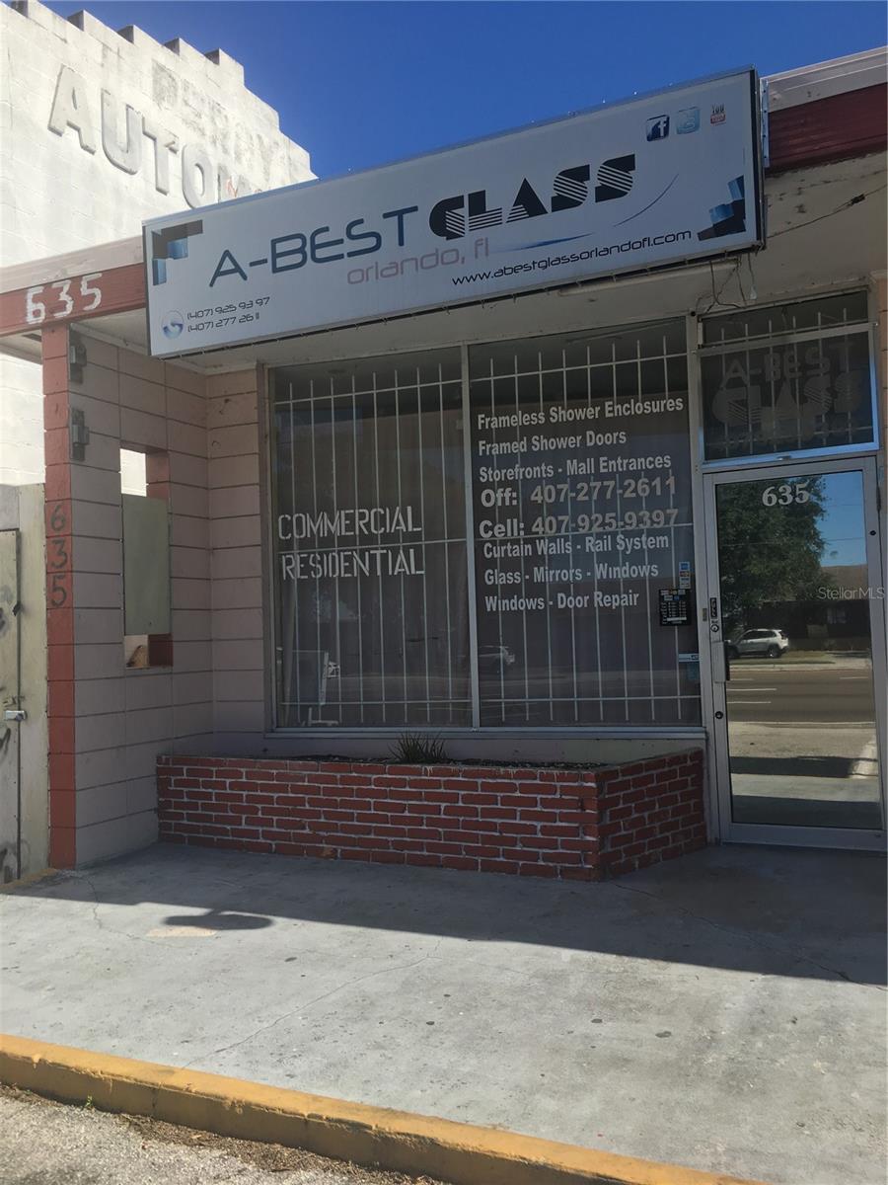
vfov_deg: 61.7
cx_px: 444
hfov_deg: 48.2
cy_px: 592
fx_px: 992
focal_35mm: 29
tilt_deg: +3.2
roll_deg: +1.1
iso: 25
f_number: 2.2
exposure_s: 1/1304
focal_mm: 4.15
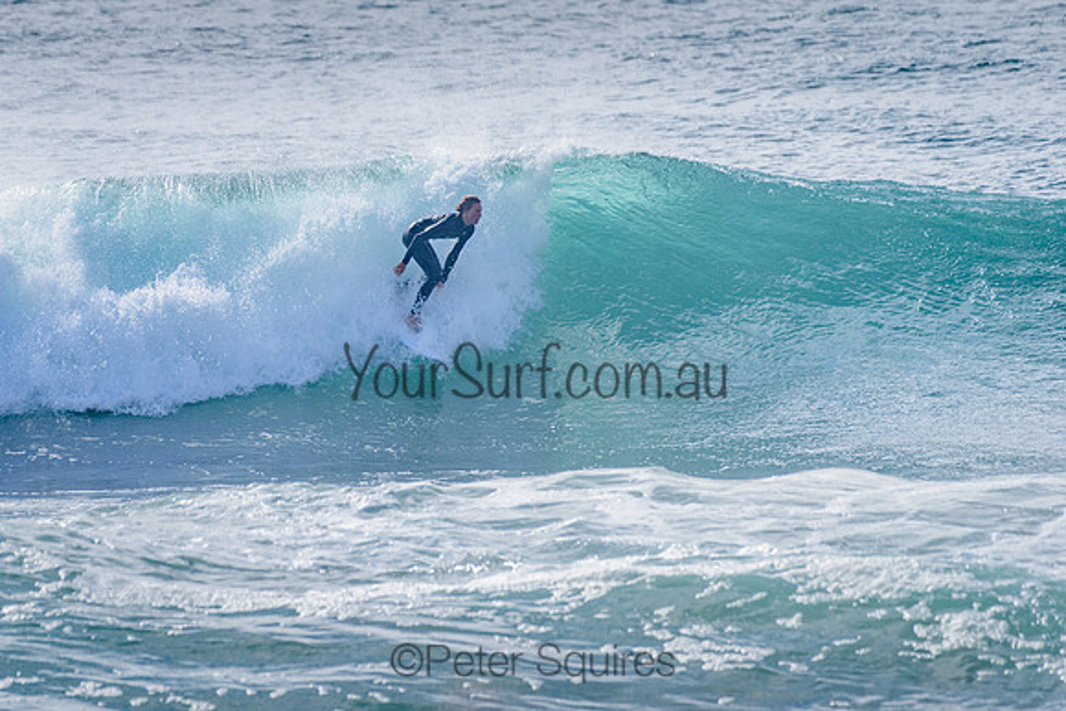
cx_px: 413
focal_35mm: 612
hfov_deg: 3.4
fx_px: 18130
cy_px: 276
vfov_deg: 2.2
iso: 110
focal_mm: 500
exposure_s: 1/2000
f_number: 5.6
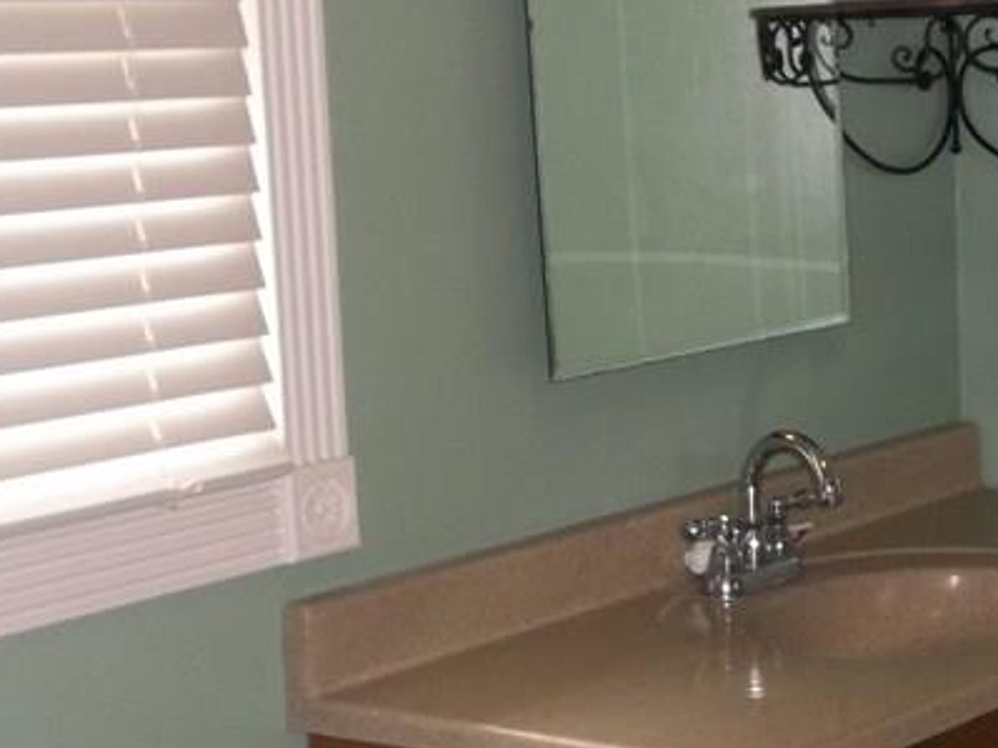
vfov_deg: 15.6
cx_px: 925
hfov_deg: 20.2
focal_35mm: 95
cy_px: 415
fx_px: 2738
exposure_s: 1/40
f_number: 4
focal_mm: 6.6
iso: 160
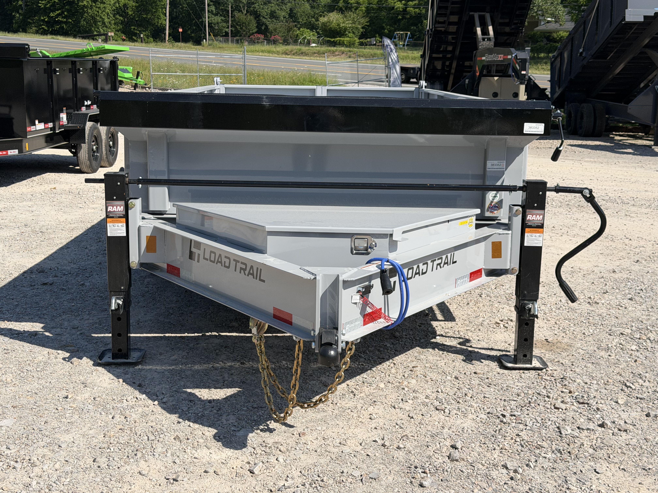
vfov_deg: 30.3
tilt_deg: -11.1
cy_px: 246
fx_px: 912
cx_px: 329
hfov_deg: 39.7
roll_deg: -0.2
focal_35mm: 48
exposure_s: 1/6024
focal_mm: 6.76
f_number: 1.78
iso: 64
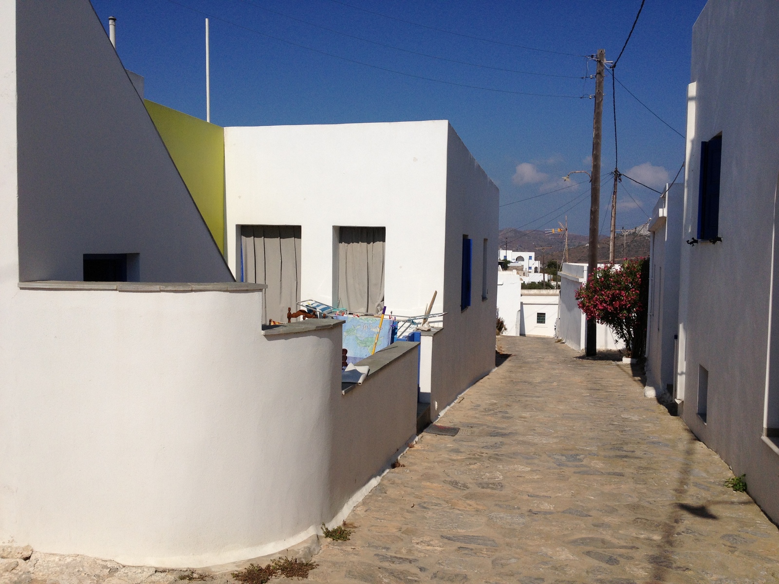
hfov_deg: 52.6
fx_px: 788
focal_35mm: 35
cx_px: 390
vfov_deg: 40.7
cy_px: 292
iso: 50
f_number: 2.4
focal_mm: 4.28
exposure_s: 1/5525
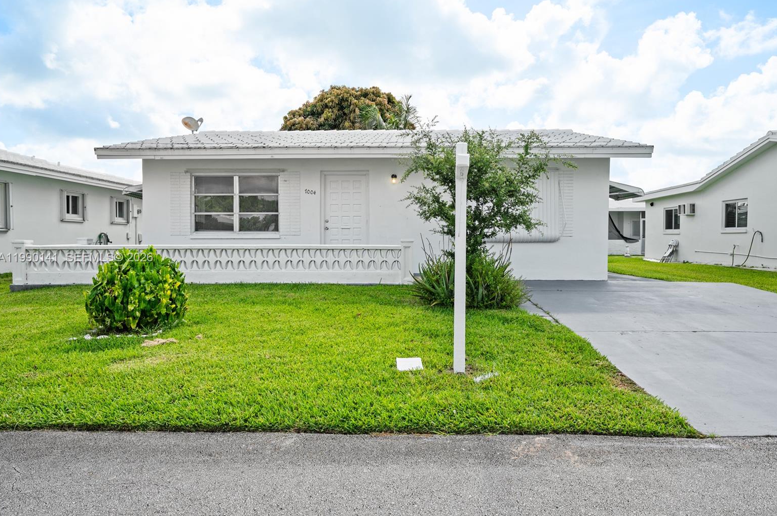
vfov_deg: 53.0
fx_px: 517
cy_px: 259
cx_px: 401
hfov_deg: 73.8
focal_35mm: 24
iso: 200
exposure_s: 1/400
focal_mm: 23
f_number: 10
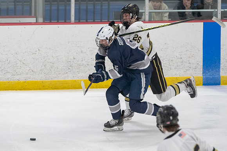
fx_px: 2348
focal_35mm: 372
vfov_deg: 3.7
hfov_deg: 5.5
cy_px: 69
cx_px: 100
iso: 12800
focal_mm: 200
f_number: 4.5
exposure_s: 1/1250
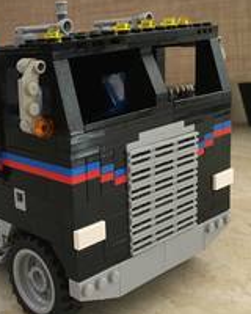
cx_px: 11
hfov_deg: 28.2
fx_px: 474
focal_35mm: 51
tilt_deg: -12.4
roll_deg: +4.6
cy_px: 144
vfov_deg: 36.6
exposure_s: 1/20
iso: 200
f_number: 2.2
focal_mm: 4.15
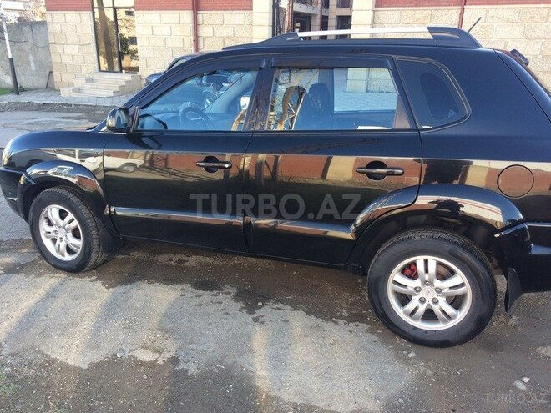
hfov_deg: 61.7
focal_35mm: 29
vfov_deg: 48.2
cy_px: 206
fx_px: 462
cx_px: 276
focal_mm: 4.15
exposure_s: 1/117
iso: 32
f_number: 2.2
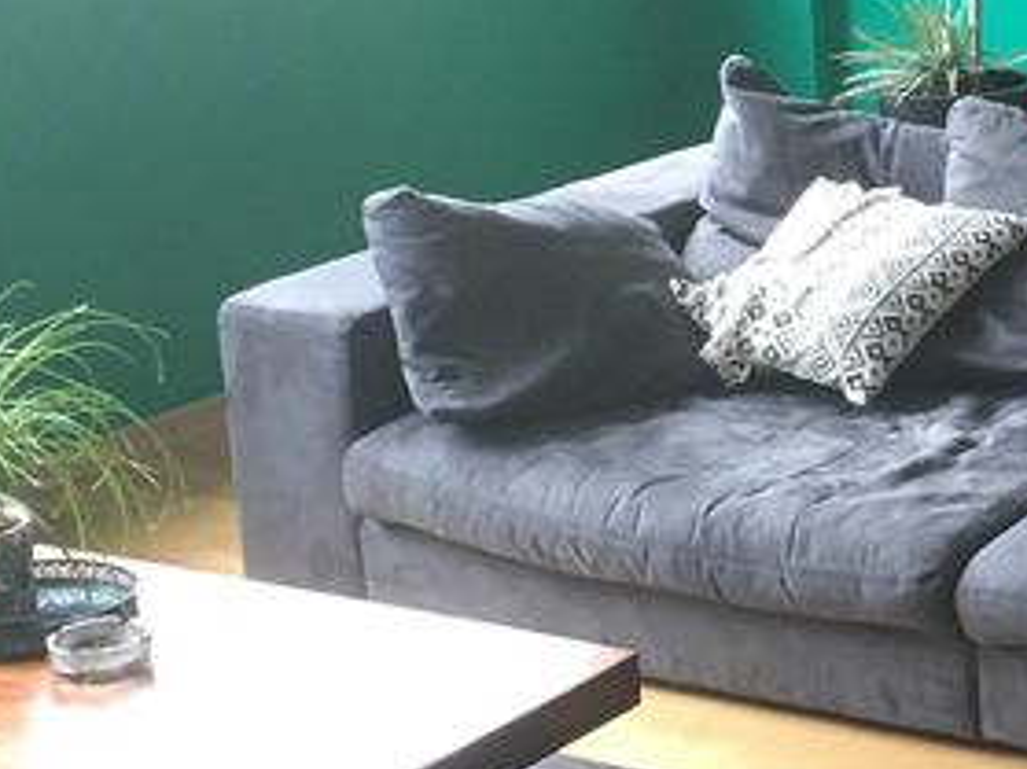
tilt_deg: -12.4
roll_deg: +1.5
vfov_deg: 14.2
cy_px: 188
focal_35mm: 104
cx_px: 1086
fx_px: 3084
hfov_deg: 18.3
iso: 160
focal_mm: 4.15
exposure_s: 1/33
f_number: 2.2
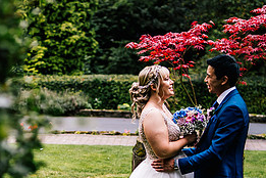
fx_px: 584
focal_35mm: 79
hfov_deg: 25.2
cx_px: 49
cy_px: 164
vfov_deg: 17.0
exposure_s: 1/250
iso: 250
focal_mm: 35
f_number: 1.4
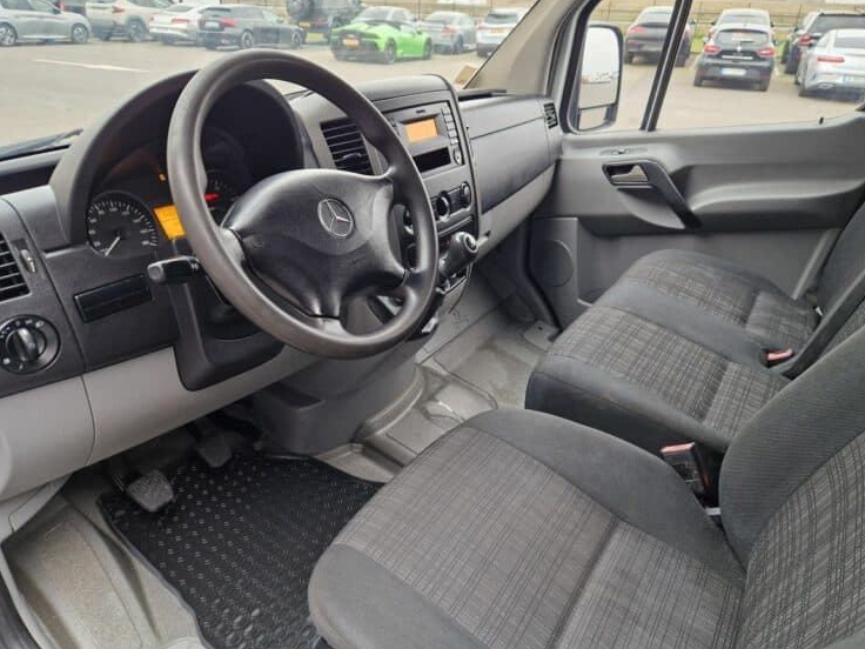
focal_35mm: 24
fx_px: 600
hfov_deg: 71.6
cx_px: 441
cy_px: 324
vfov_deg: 56.8
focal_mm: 5.4
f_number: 1.8
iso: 250
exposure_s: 1/100
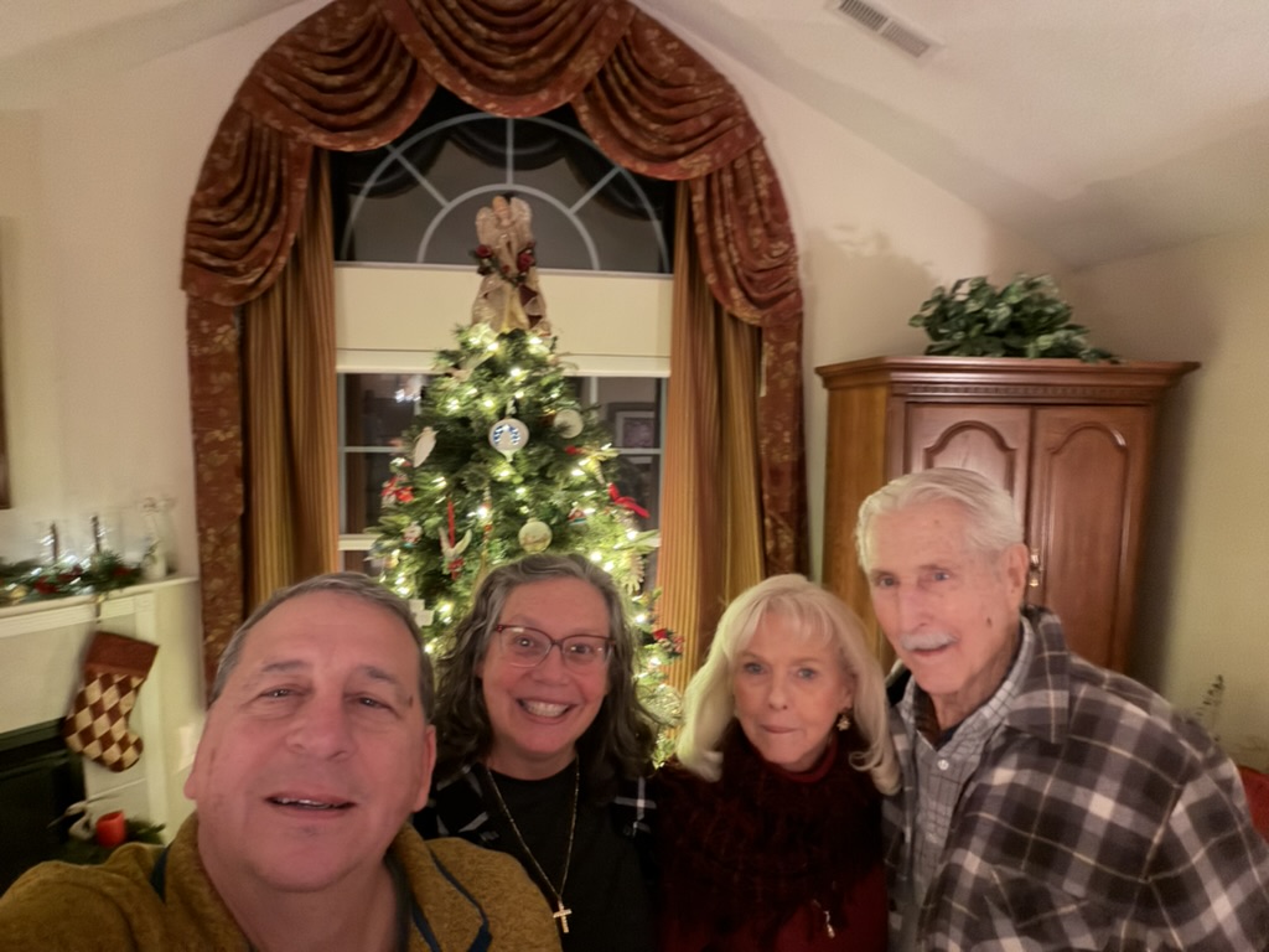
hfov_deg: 81.7
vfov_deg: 66.0
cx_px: 634
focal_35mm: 20
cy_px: 476
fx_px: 733
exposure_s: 1/7
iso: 1250
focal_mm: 2.71
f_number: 1.9
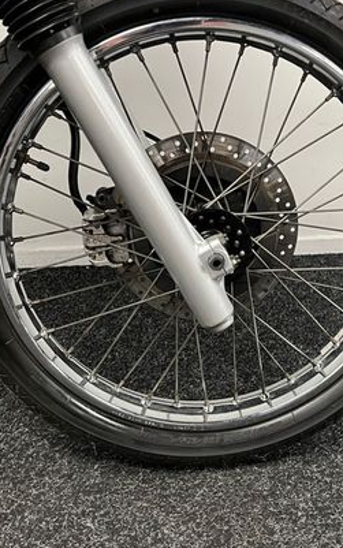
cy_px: 291
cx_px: 246
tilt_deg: -29.4
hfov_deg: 28.9
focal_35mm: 44
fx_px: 657
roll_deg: -0.6
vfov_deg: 45.2
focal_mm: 5.1
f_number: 1.6
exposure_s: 1/50
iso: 200
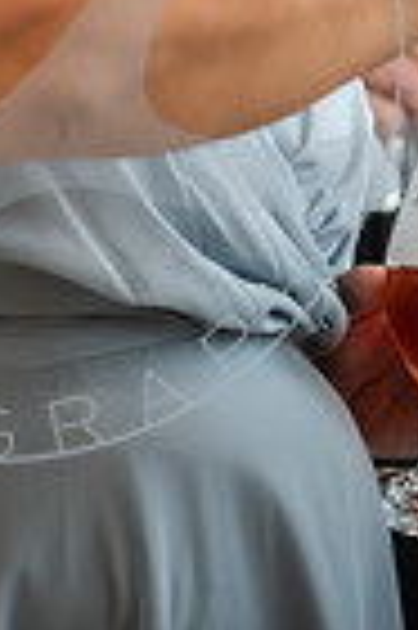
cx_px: 189
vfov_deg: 4.3
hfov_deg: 2.8
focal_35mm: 482
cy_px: -297
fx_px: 8415
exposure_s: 1/250
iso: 500
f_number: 2.8
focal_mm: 150
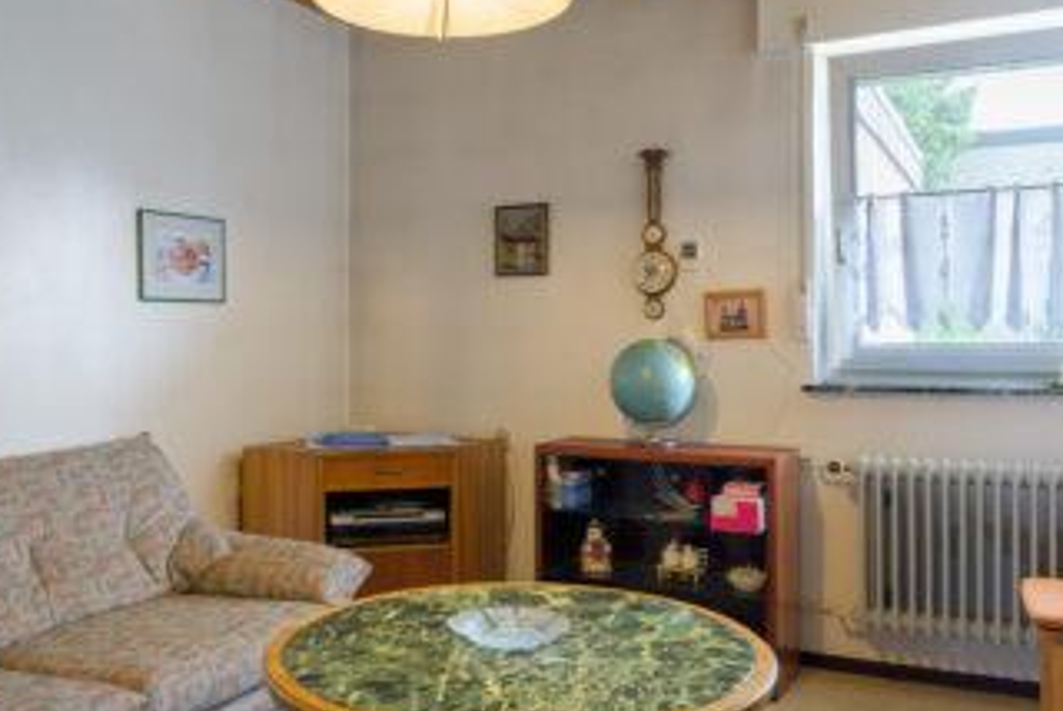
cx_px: 495
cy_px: 389
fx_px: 946
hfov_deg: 58.6
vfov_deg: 41.2
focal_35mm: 32
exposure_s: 1/5
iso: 200
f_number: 9
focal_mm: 21
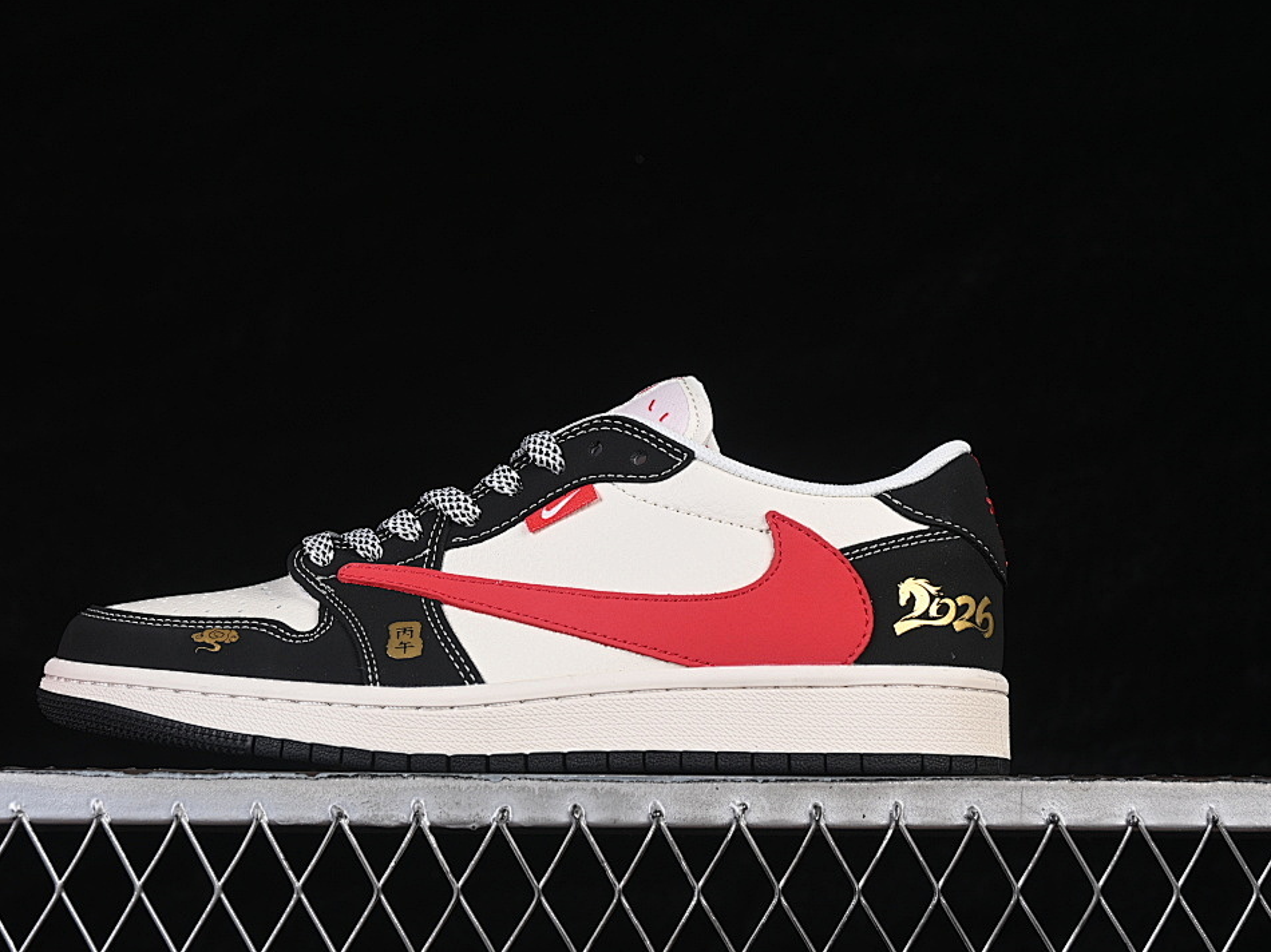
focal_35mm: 82
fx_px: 3010
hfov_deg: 23.8
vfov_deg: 18.0
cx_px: 550
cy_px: 473
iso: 160
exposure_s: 1/80
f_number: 8
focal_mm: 50
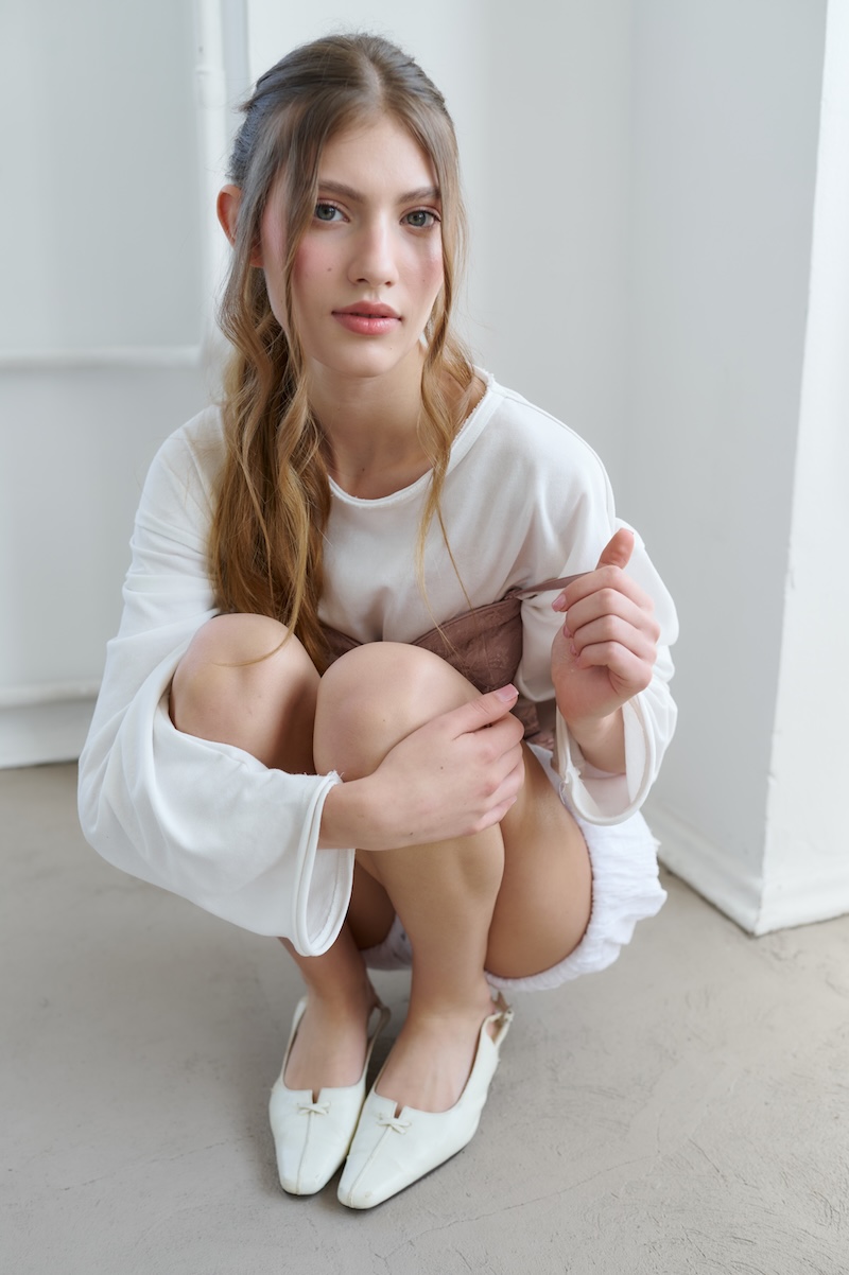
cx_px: 424
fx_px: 1239
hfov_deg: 37.8
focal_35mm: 35
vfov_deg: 54.5
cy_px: 638
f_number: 3.5
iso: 200
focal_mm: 35
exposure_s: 1/125
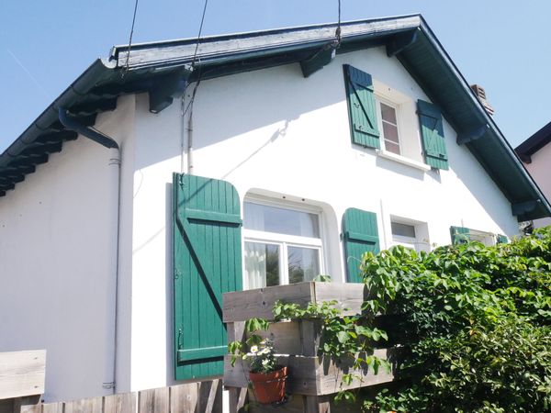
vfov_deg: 46.8
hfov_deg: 60.0
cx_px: 276
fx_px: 478
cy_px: 206
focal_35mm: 30
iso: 3200
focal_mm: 15
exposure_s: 1/4000
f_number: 9
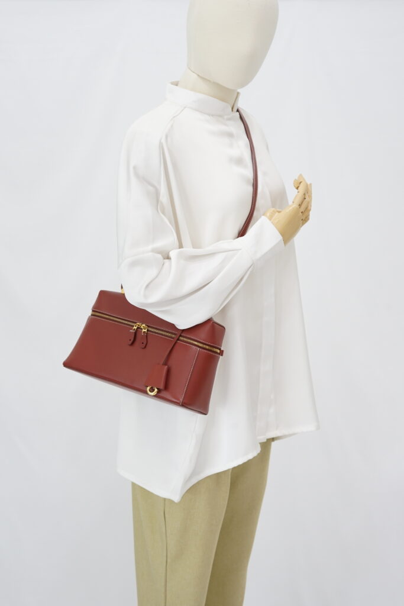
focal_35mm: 50
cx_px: 202
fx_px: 841
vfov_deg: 39.6
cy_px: 303
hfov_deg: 27.0
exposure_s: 1/10
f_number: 6.3
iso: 640
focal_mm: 50
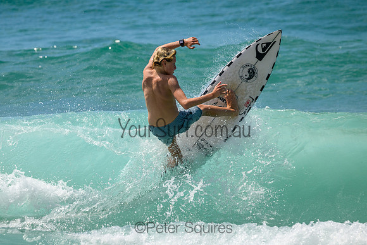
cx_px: 129
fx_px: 6209
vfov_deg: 2.3
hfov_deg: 3.4
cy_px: 126
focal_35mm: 609
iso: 450
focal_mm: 470
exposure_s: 1/1600
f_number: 10
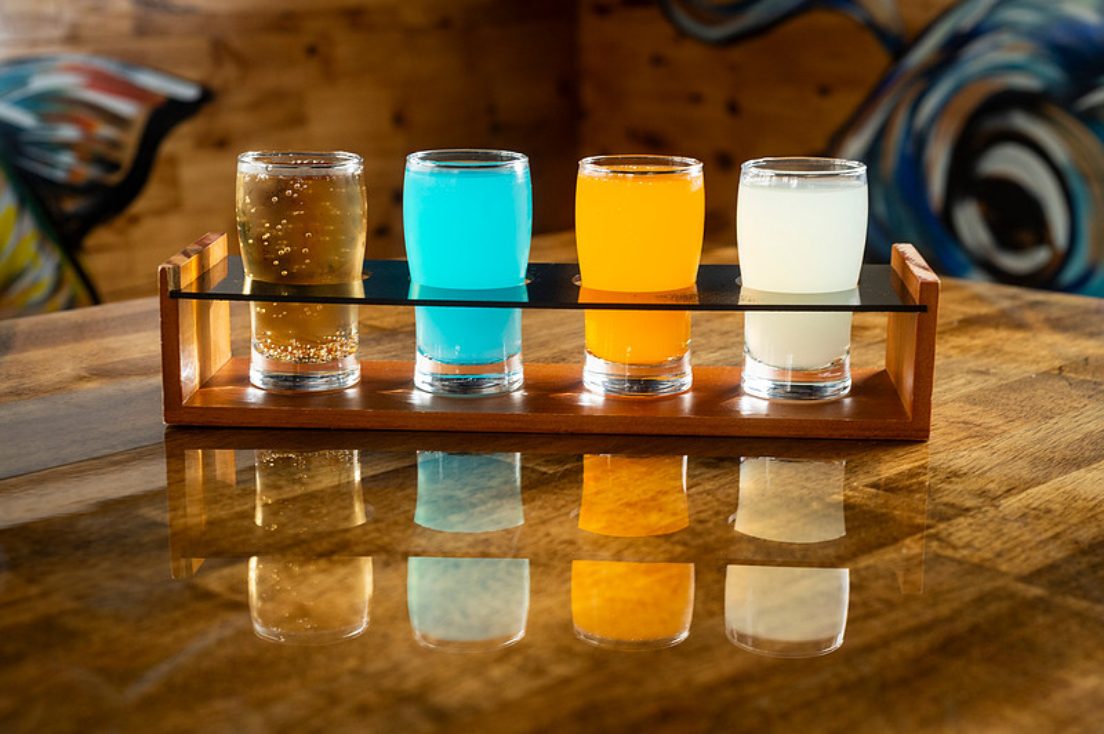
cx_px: 577
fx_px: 1745
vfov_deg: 23.8
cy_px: 383
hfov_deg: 35.1
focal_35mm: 57
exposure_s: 1/80
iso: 500
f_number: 5.6
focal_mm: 50
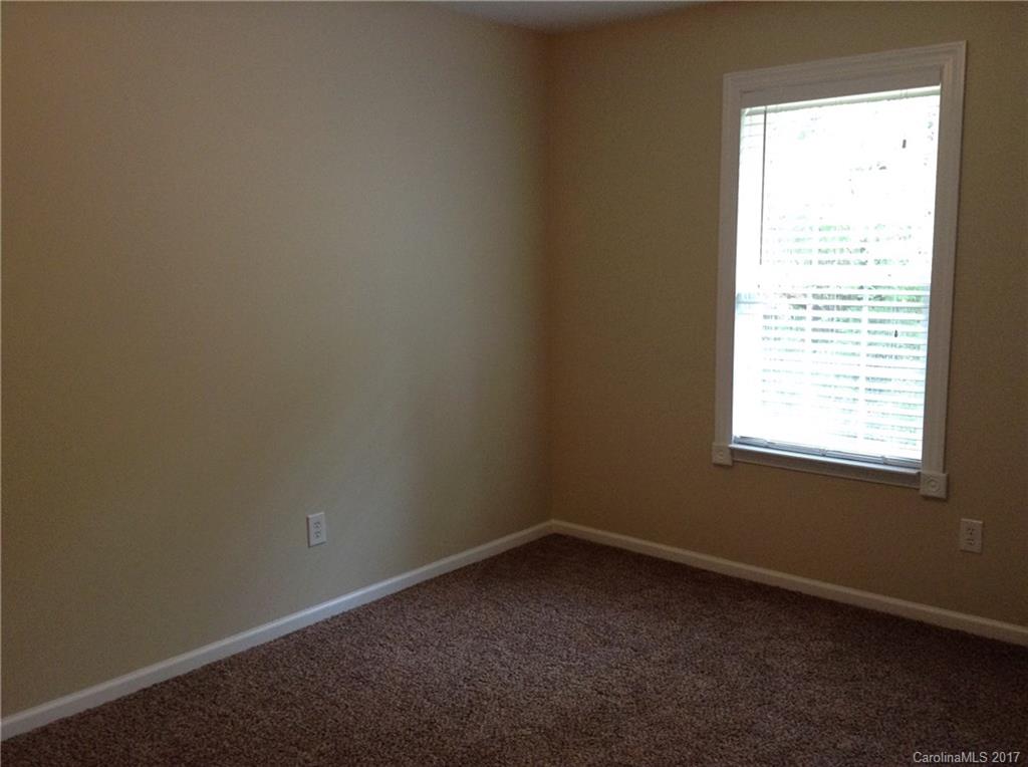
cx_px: 514
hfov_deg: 55.4
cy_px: 384
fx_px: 978
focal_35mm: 33
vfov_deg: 42.8
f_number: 2.4
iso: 100
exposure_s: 1/25
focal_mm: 3.3
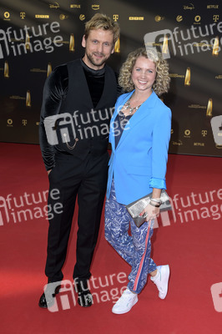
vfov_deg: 46.4
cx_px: 111
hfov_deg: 31.8
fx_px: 389
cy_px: 167
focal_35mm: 42
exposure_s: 1/250
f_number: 6.3
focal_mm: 42
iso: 800
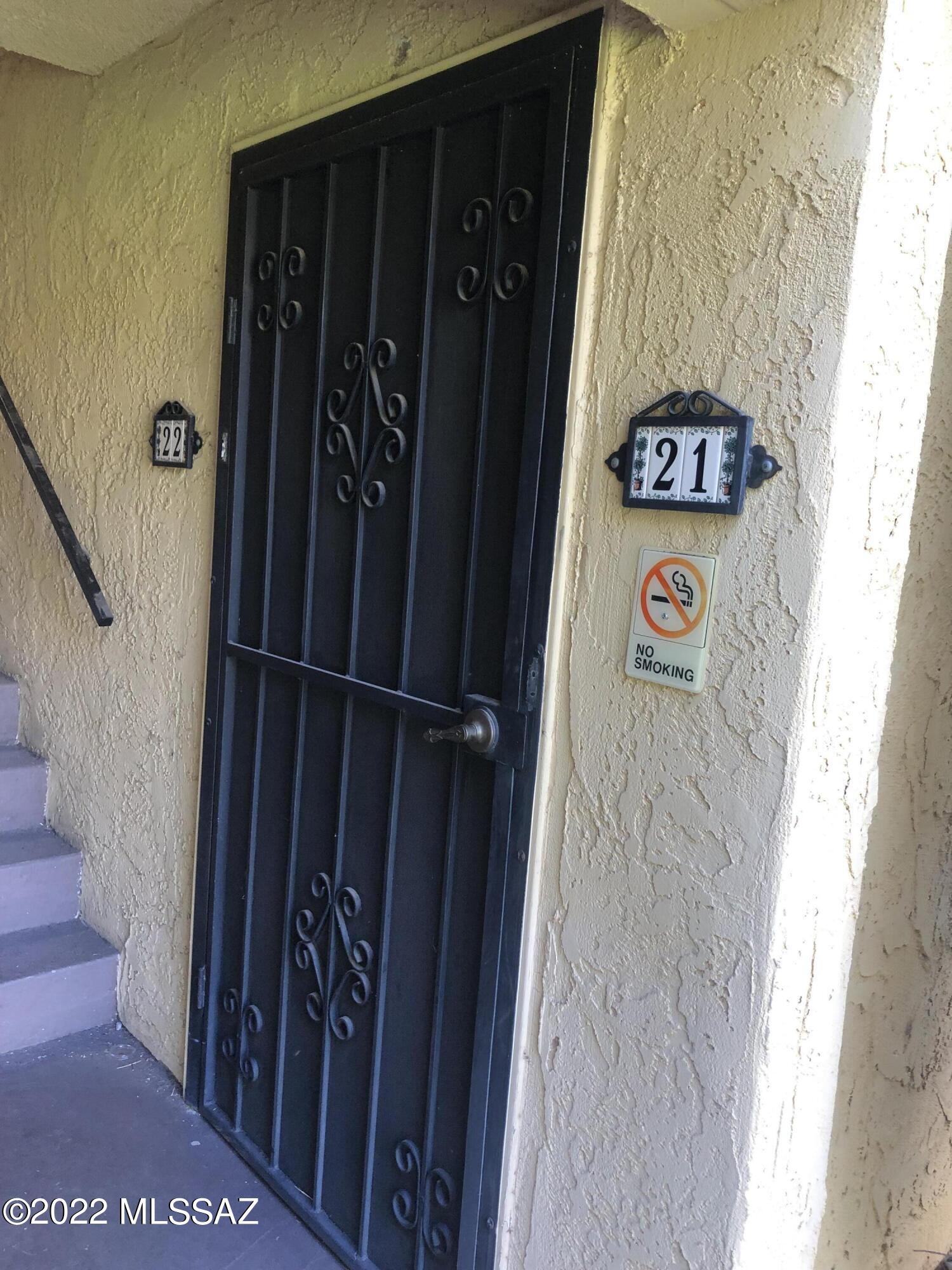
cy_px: 635
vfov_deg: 63.4
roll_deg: -4.9
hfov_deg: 49.7
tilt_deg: -7.3
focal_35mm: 28
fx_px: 1027
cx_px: 476
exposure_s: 1/40
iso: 25
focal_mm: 3.99
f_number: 1.8
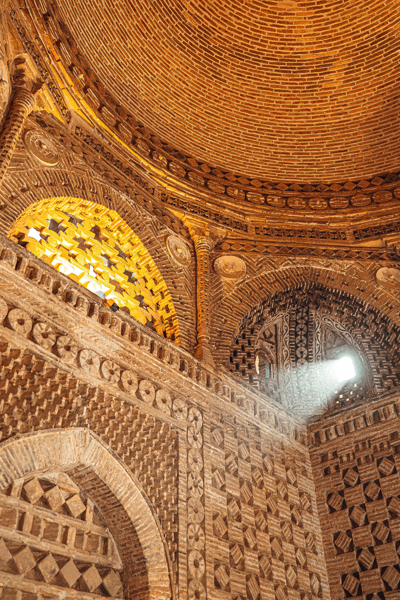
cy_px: 300
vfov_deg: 54.4
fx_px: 583
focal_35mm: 35
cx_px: 200
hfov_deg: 37.9
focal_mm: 35
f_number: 2
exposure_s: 1/125
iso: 800
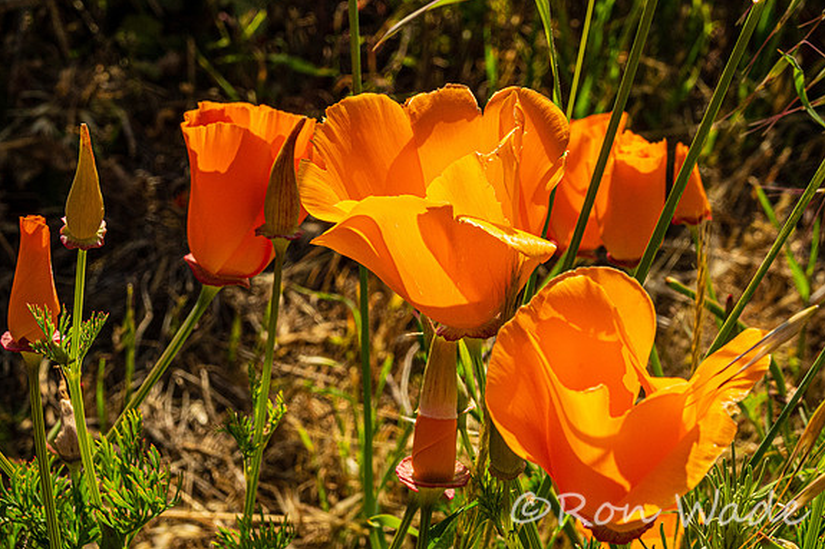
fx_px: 2405
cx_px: 412
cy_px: 273
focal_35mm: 105
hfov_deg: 19.5
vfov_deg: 13.0
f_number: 10
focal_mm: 38.04
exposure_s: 1/500
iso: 400
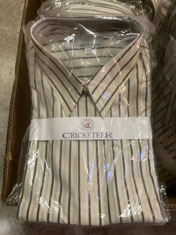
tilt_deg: -69.8
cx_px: 88
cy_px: 118
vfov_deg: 63.4
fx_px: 190
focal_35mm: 28
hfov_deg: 49.7
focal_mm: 3.99
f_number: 1.8
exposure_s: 1/33
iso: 320
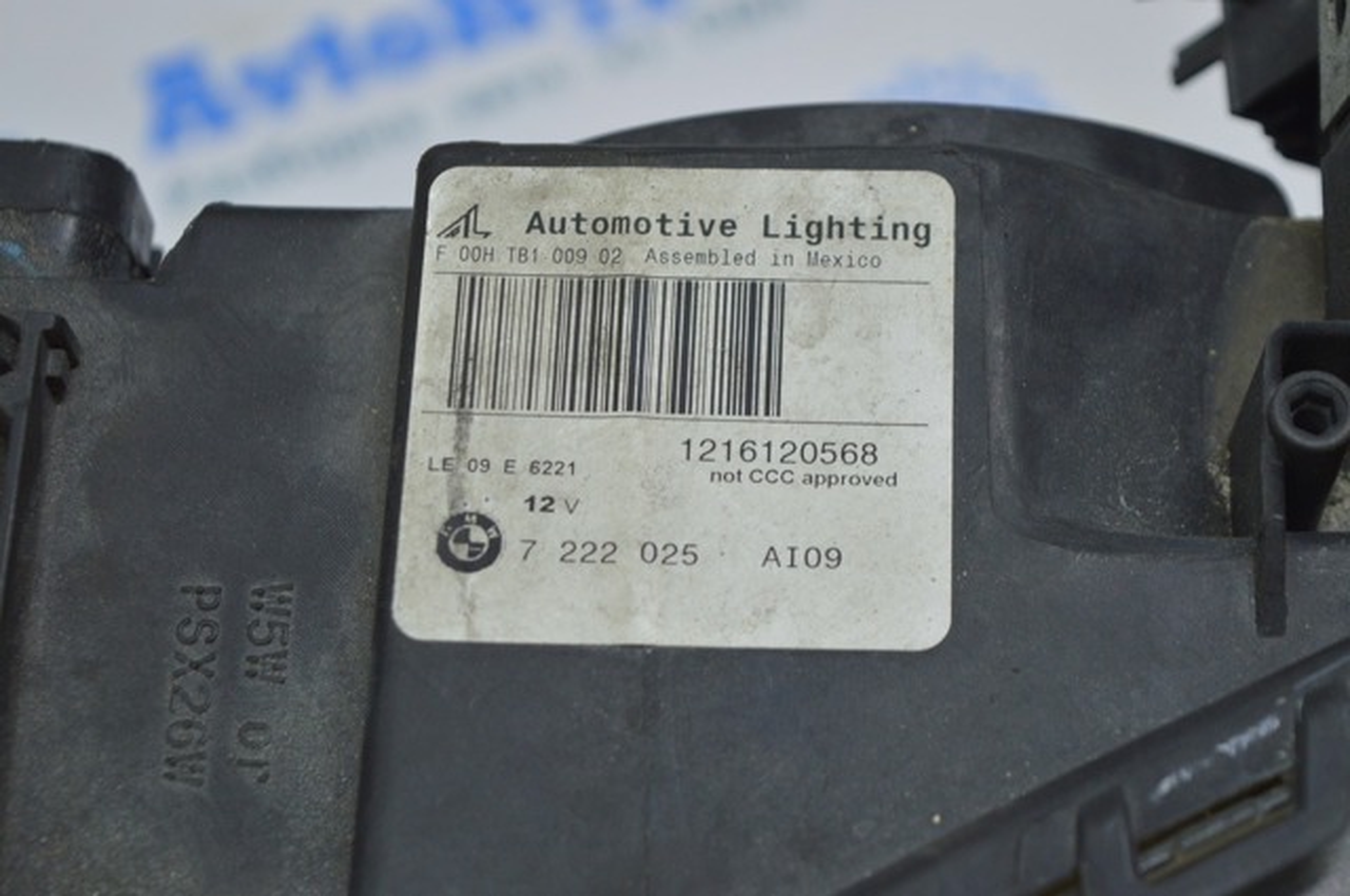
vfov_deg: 16.5
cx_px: 675
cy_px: 448
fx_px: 3090
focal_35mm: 82
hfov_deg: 24.6
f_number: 5.6
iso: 400
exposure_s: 1/50
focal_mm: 55
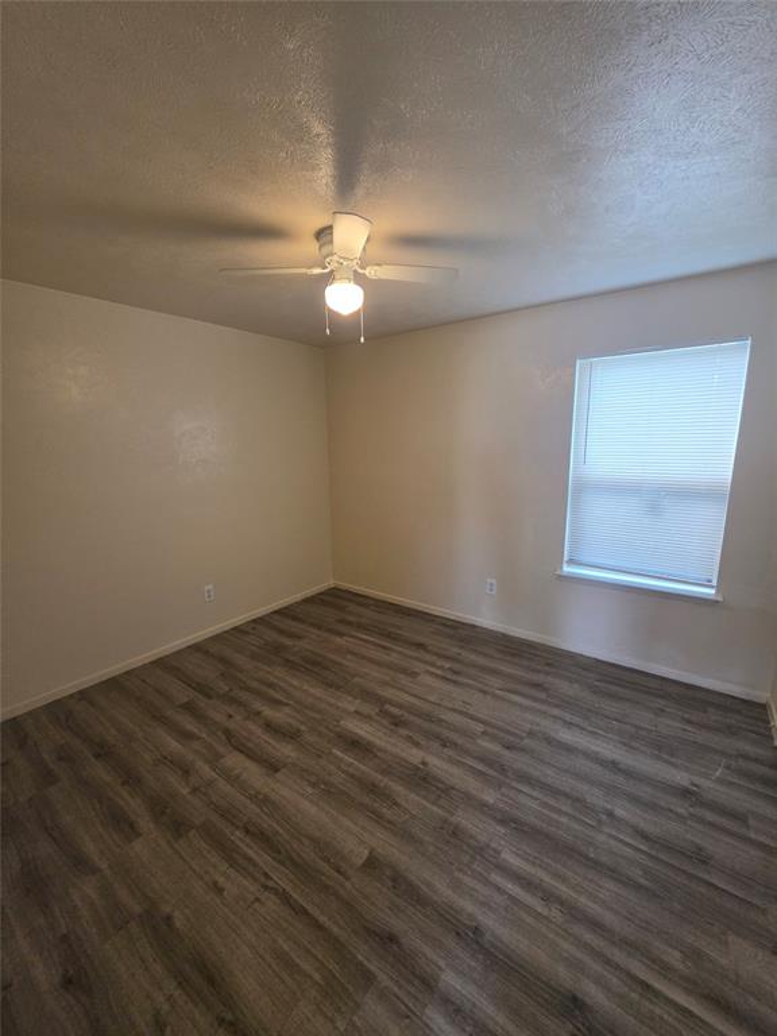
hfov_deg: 89.9
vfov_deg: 106.2
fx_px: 389
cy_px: 518
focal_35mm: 13
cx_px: 388
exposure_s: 1/120
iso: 250
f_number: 1.9
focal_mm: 2.2
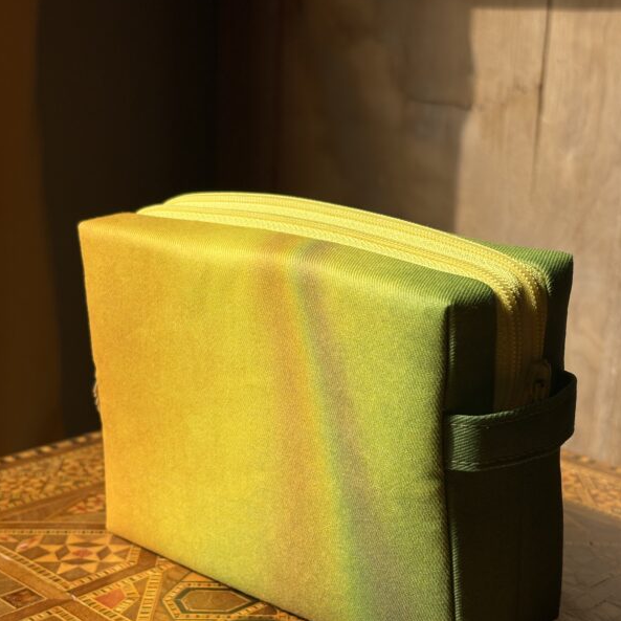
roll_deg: -0.7
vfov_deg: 27.6
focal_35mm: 62
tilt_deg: -18.2
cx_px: 310
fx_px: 1258
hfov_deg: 27.7
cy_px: 405
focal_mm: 5.96
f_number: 1.6
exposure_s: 1/3125
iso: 32
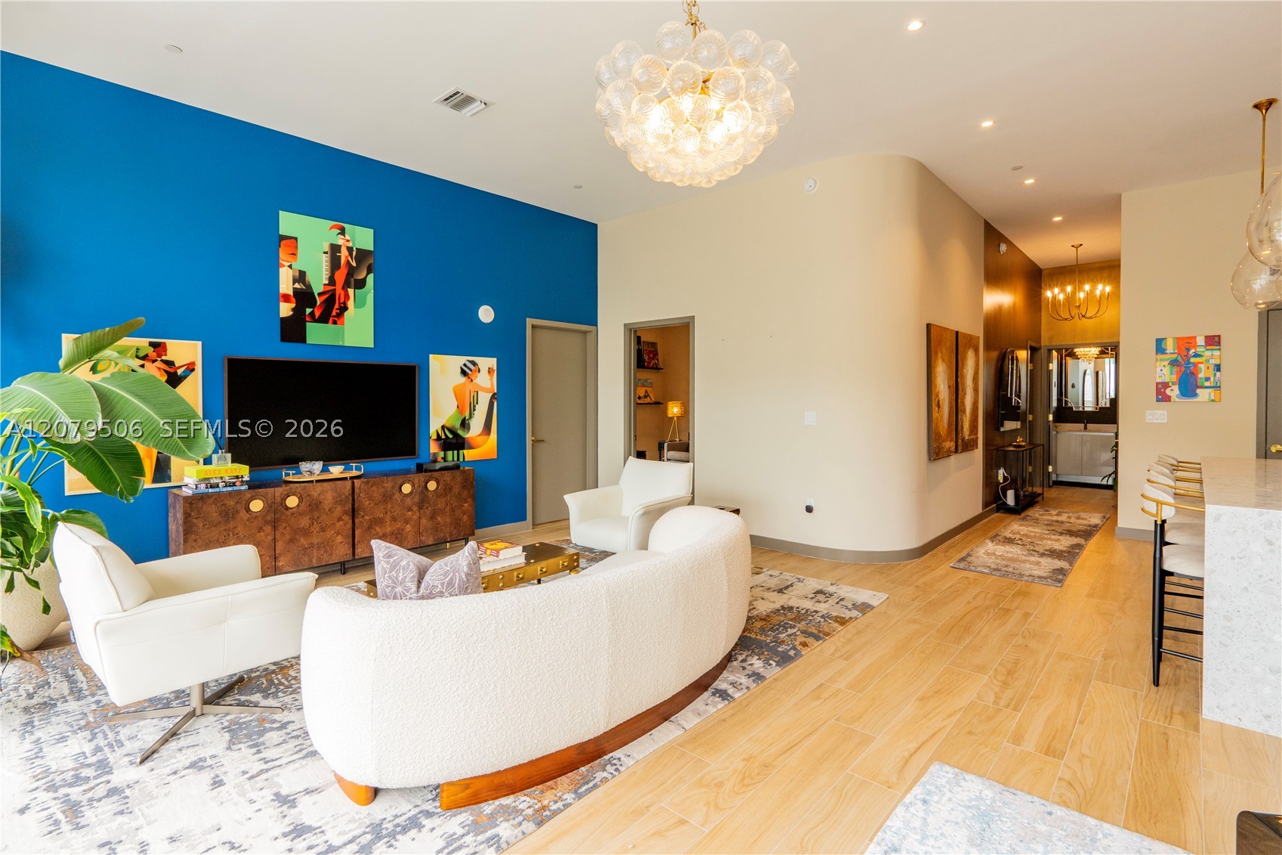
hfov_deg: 95.0
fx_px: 587
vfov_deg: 72.0
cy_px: 428
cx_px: 641
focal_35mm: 16
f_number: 8
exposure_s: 1/15
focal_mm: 11
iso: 250
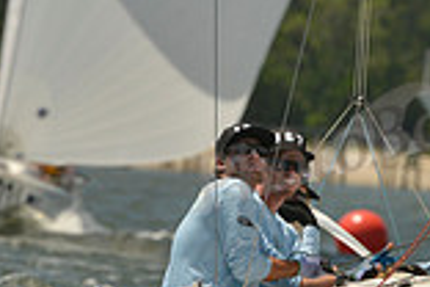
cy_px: 244
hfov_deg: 1.4
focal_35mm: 1483
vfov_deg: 0.9
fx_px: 17712
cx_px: 728
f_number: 10
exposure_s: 1/1250
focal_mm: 400
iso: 280
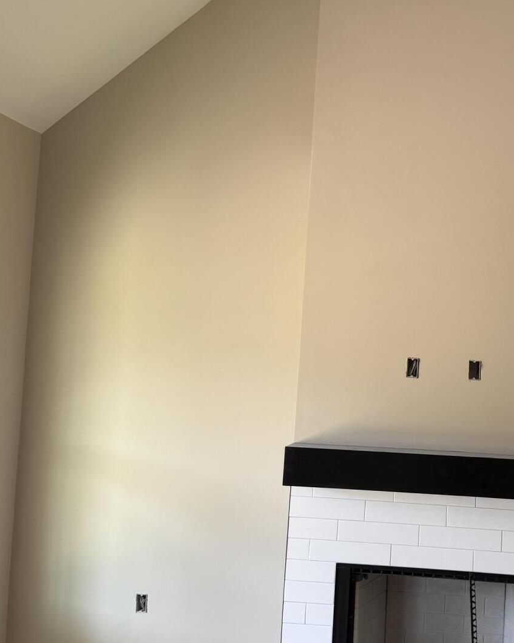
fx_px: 837
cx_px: 416
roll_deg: -3.7
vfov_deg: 42.0
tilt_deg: +2.7
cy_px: 315
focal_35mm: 44
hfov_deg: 33.1
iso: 100
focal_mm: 6.76
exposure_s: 1/121
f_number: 1.78
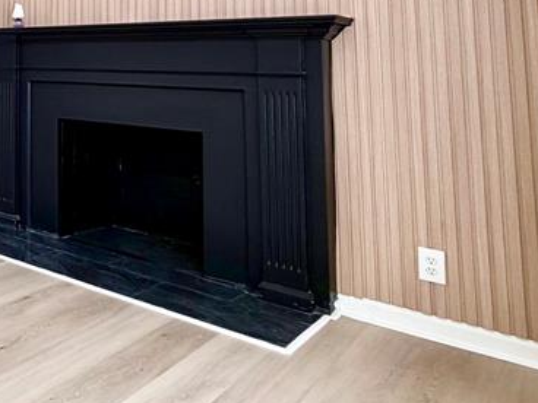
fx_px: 606
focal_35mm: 39
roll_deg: -1.3
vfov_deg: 34.0
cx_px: -79
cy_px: 13
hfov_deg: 38.1
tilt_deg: +4.6
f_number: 2.2
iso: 160
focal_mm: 2.22
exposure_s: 1/120
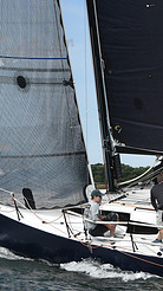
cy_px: 214
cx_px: 136
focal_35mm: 173
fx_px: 1332
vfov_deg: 12.4
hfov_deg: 7.0
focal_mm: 70
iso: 320
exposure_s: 1/1000
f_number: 10
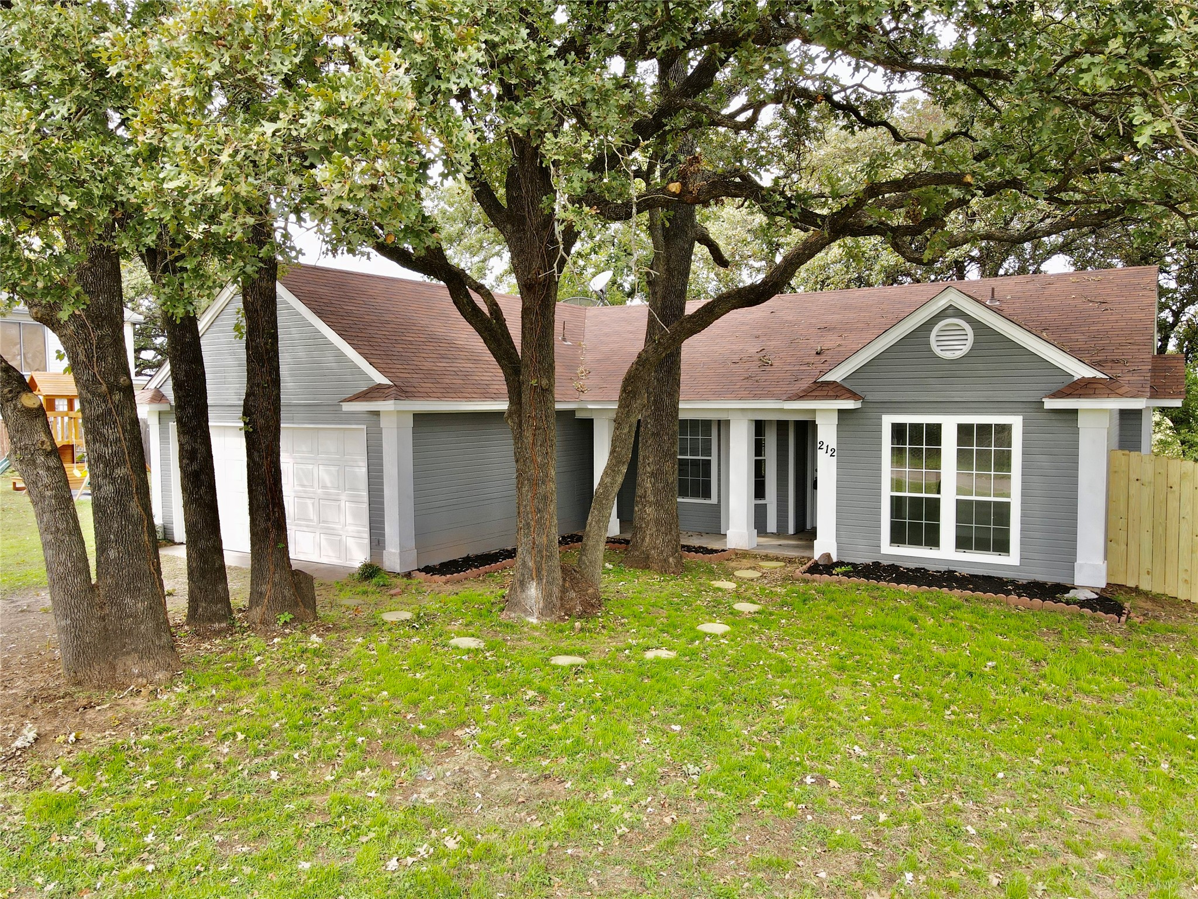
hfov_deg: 71.6
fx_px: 831
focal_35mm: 24
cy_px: 450
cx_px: 599
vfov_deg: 56.8
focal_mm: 4.5
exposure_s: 1/80
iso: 110
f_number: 2.8
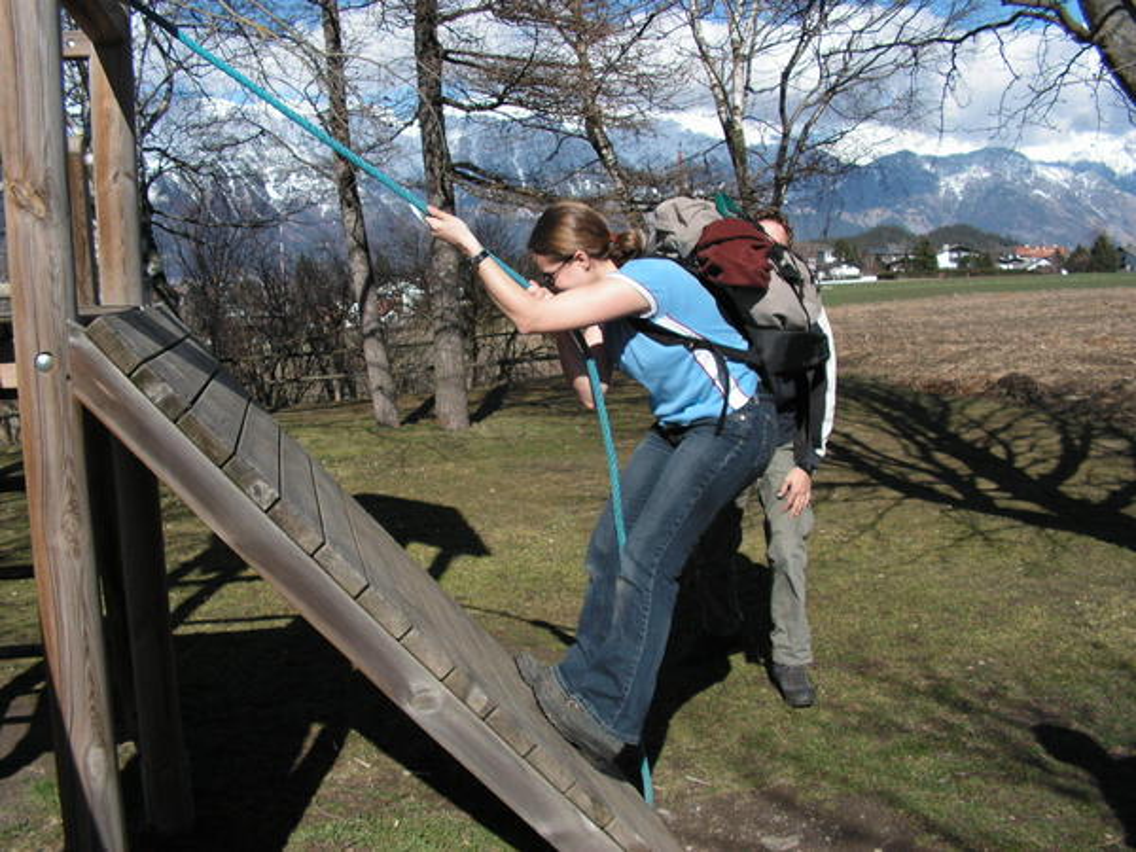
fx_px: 1181
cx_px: 568
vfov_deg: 39.7
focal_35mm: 36
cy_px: 426
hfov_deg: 51.4
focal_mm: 6
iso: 50
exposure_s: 1/800
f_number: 3.2
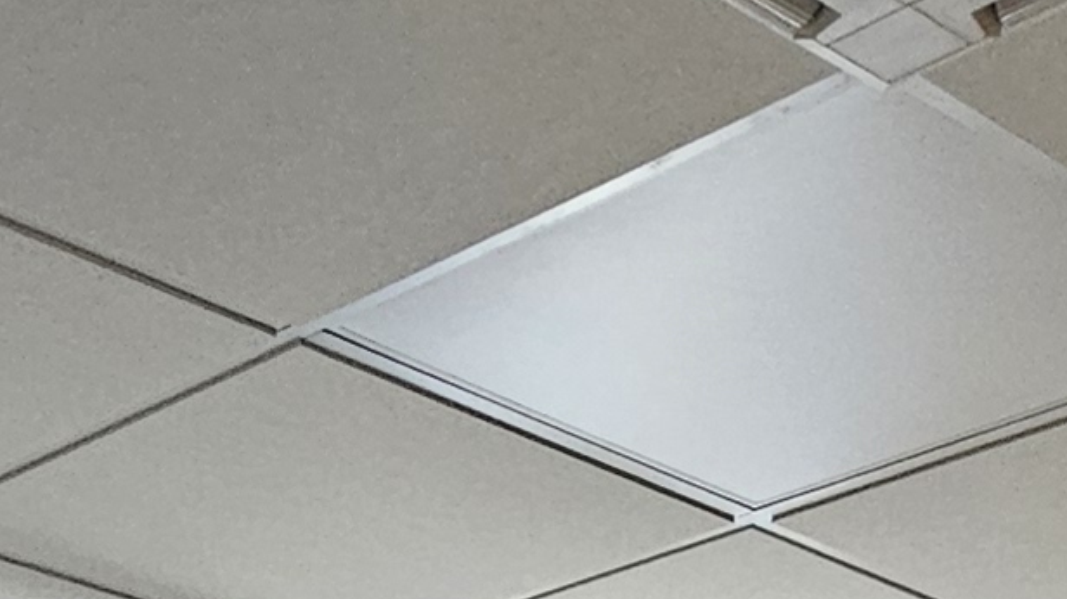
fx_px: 2602
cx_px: 305
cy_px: 2252
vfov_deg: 8.4
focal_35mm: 92
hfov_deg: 23.0
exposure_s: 1/50
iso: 160
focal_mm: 2.2
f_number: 2.2
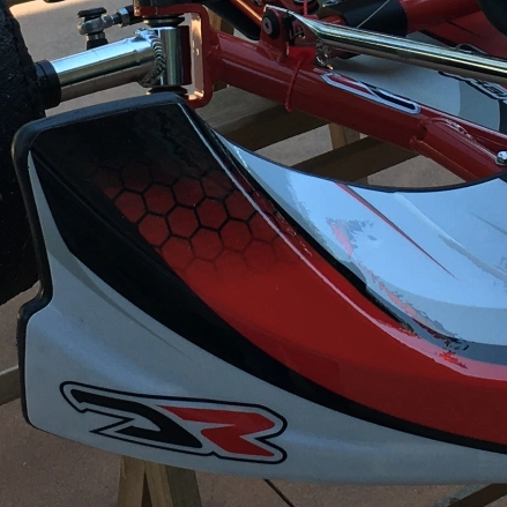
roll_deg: +0.1
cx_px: 316
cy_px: -91
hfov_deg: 15.5
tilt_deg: -20.5
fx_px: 1856
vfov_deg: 15.1
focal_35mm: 112
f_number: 2.2
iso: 25
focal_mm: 4.15
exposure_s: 1/211
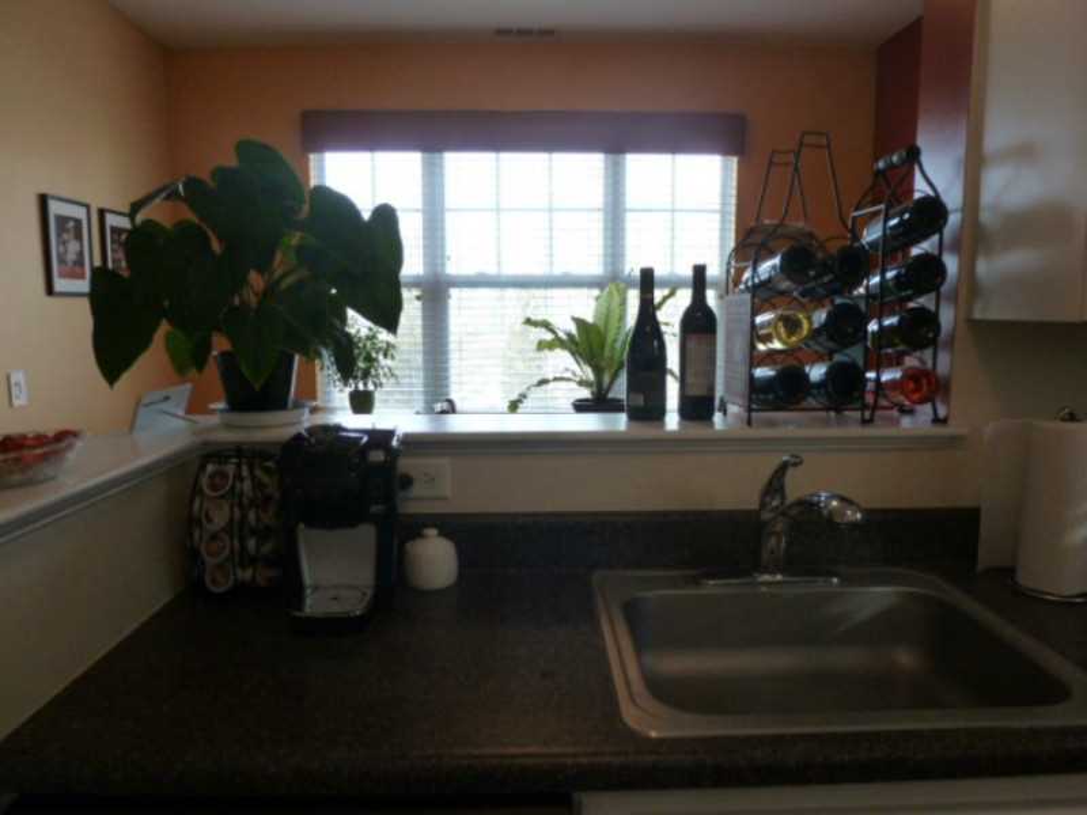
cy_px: 408
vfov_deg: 56.8
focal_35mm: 24
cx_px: 544
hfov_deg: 71.6
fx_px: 754
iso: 250
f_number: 3.3
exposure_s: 1/60
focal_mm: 4.3
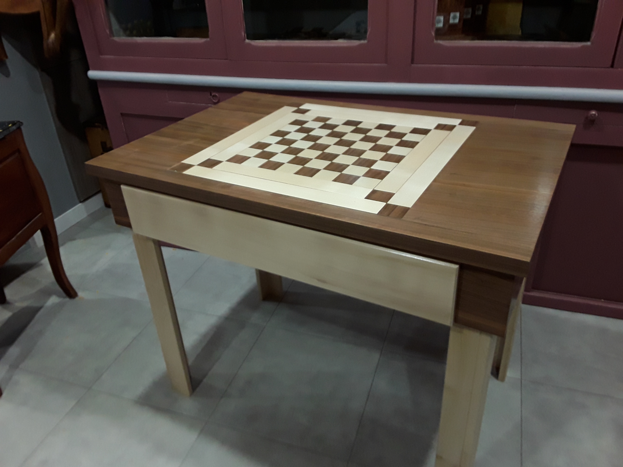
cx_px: 312
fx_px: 486
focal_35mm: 27
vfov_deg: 51.4
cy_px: 234
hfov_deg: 65.3
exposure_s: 1/33
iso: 100
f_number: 1.9
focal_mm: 2.91
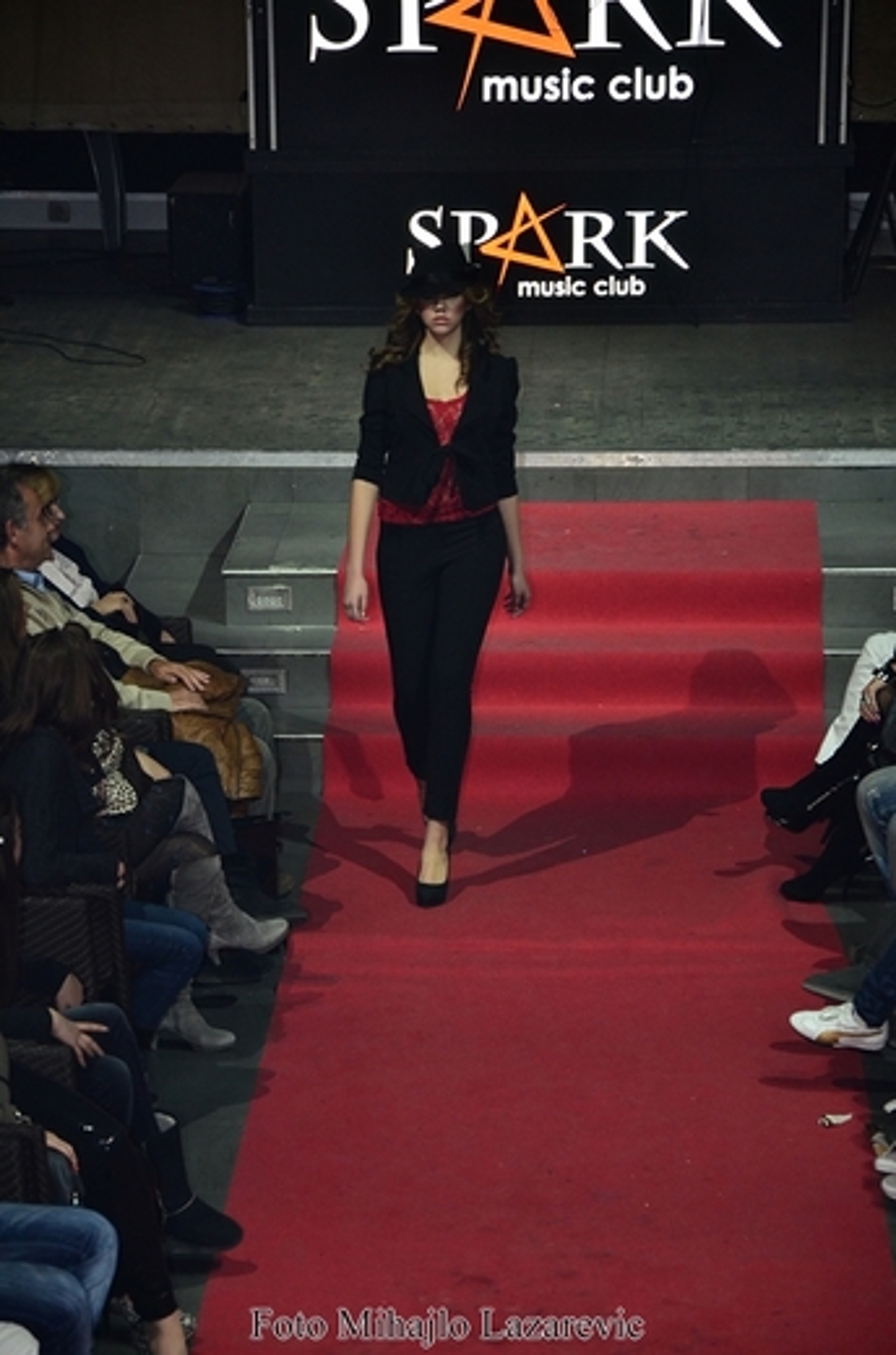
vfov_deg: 14.0
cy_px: 678
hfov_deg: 9.3
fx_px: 5517
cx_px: 448
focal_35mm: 147
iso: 640
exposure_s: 1/160
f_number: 5.6
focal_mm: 98
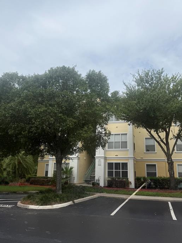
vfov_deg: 65.3
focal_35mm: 27
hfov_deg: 51.2
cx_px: 102
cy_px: 130
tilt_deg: +14.7
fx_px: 189
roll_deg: -1.2
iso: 80
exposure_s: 1/4405
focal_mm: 6.76
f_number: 1.78
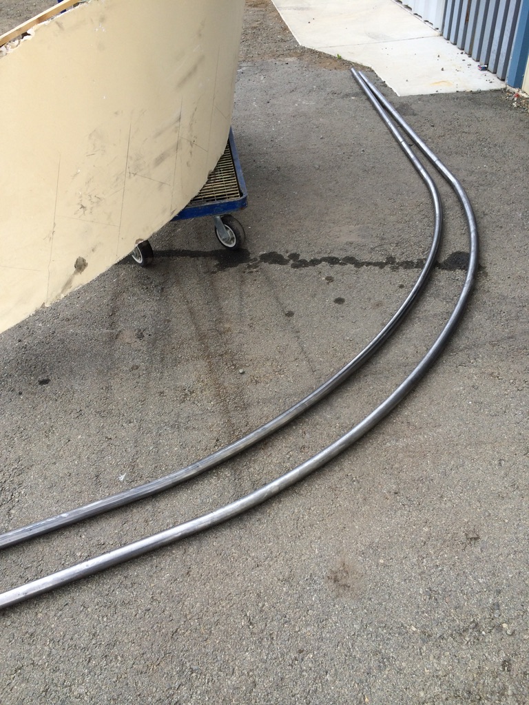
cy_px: 352
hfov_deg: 46.8
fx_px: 611
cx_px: 264
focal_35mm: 30
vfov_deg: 60.0
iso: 32
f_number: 2.2
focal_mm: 4.12
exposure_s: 1/855
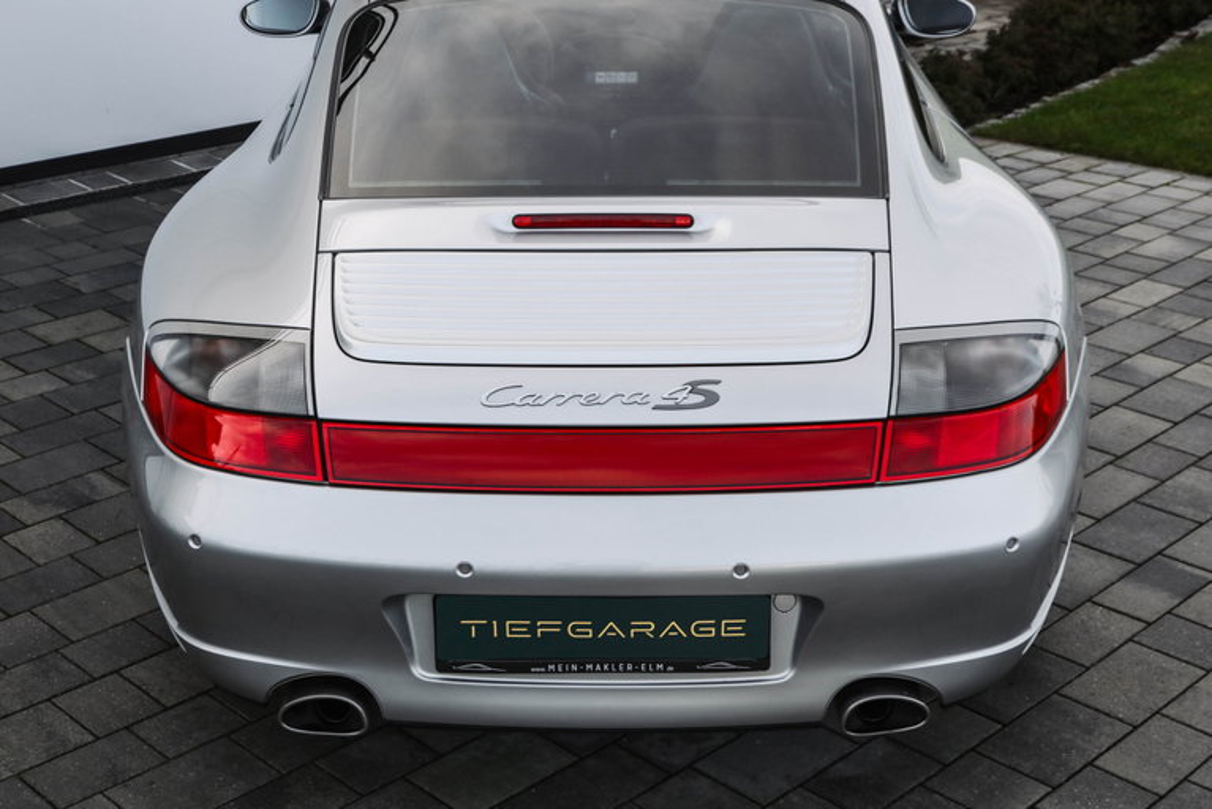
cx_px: 606
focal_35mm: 47
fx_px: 1583
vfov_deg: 28.7
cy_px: 404
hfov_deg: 41.9
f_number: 4
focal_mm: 31.6
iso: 125
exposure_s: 1/160
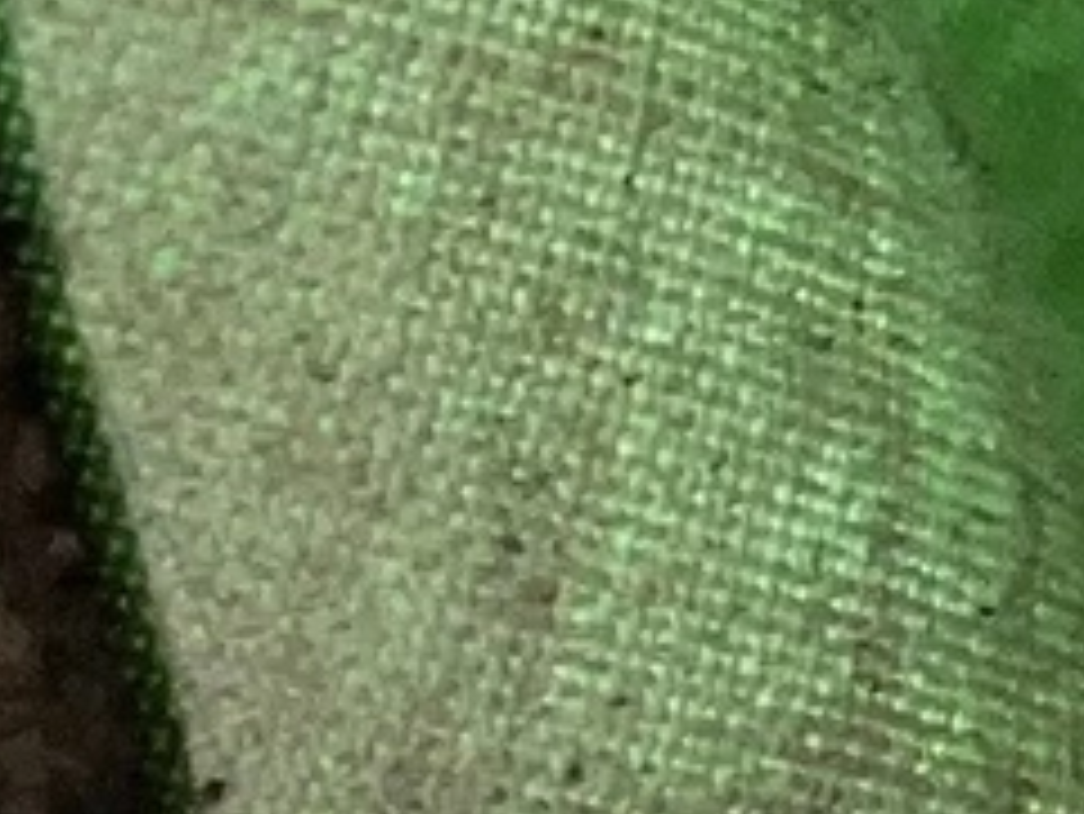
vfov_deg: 21.1
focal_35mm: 69
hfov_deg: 24.6
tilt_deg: -59.7
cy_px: 175
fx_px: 2162
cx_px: -315
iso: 32
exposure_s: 1/82
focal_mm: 5.1
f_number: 1.6
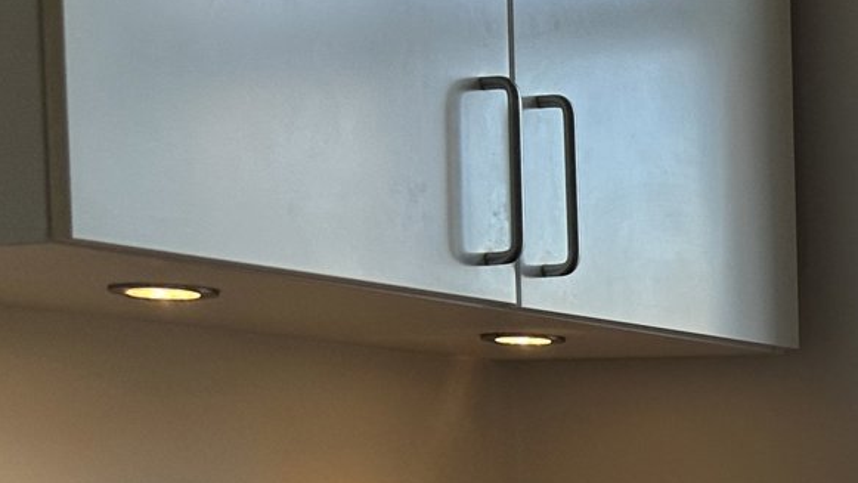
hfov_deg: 20.6
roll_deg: +1.3
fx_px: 2048
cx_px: 1239
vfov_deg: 12.9
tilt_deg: -4.6
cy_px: 674
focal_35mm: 90
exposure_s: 1/324
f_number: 1.78
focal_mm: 6.86
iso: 80
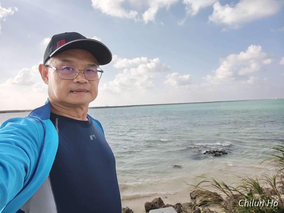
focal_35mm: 22
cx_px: 142
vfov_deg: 61.1
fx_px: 180
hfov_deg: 76.4
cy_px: 106
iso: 50
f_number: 2.2
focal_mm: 2.58
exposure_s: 1/181
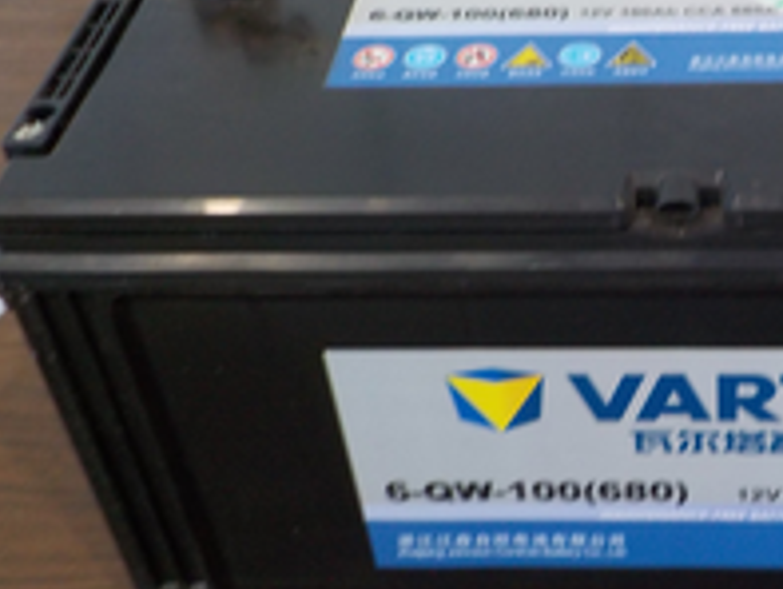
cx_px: 668
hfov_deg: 30.6
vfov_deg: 24.0
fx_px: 1381
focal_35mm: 61
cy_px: 211
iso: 200
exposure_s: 1/30
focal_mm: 4.1
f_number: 3.3
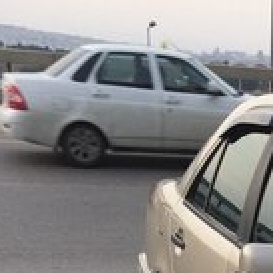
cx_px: 359
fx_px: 830
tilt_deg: -27.2
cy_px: 492
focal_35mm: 93
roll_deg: -3.9
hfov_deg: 17.5
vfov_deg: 15.9
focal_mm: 4.15
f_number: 2.2
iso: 32
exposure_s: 1/291
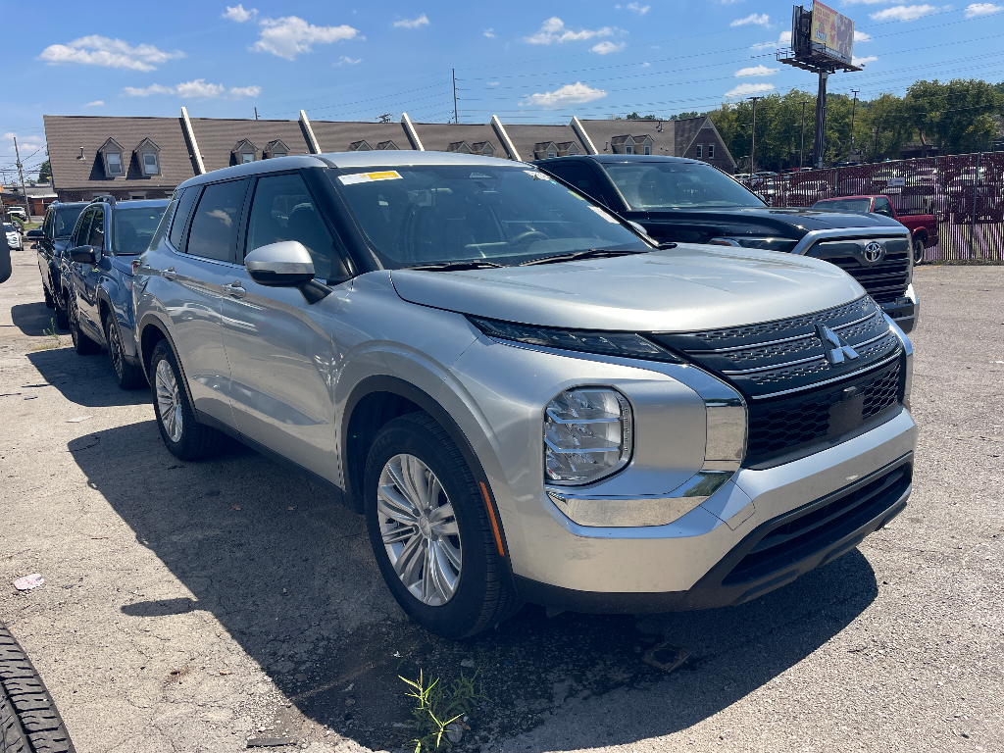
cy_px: 376
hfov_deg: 67.3
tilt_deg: -12.8
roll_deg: +1.5
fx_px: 754
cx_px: 502
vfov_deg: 53.1
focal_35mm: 26
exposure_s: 1/2882
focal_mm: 4.2
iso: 32
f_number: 1.6
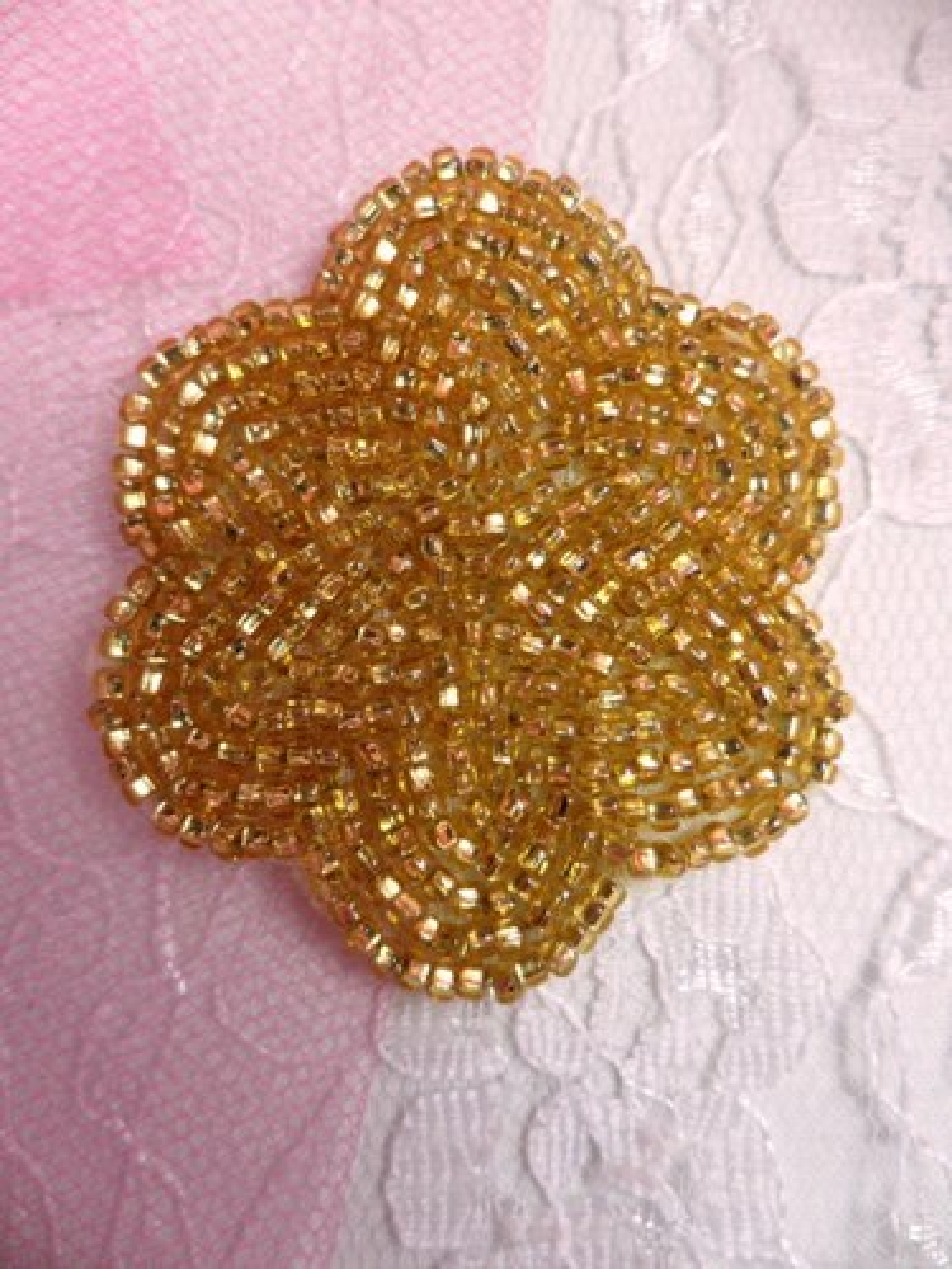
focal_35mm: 27
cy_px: 634
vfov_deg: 65.3
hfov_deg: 51.4
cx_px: 476
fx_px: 990
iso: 80
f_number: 3.5
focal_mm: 4.9
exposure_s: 1/180
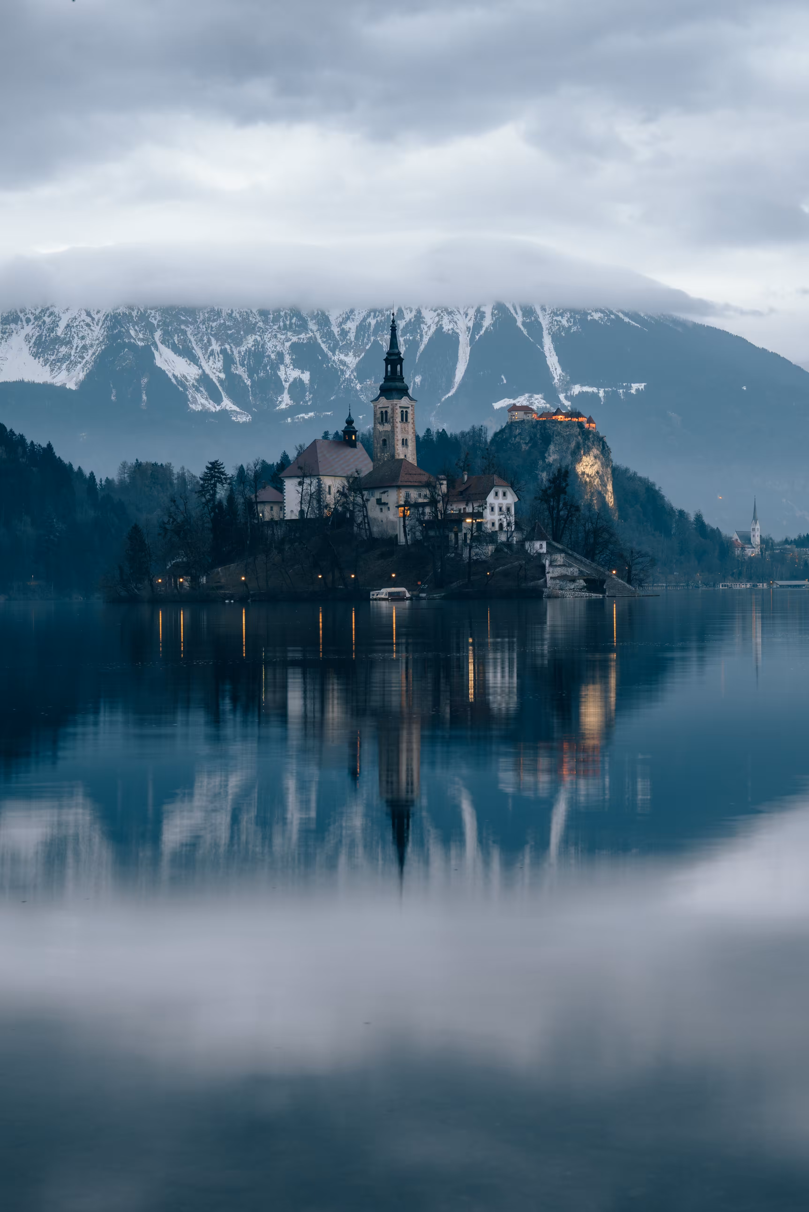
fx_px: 2156
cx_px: 404
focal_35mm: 64
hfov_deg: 21.3
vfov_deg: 31.4
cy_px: 606
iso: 50
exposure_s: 3.2
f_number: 7.1
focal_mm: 43
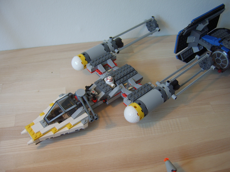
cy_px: 86
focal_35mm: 31
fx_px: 206
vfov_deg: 45.4
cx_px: 115
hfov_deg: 58.4
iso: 100
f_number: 2.7
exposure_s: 1/46
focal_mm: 8.13
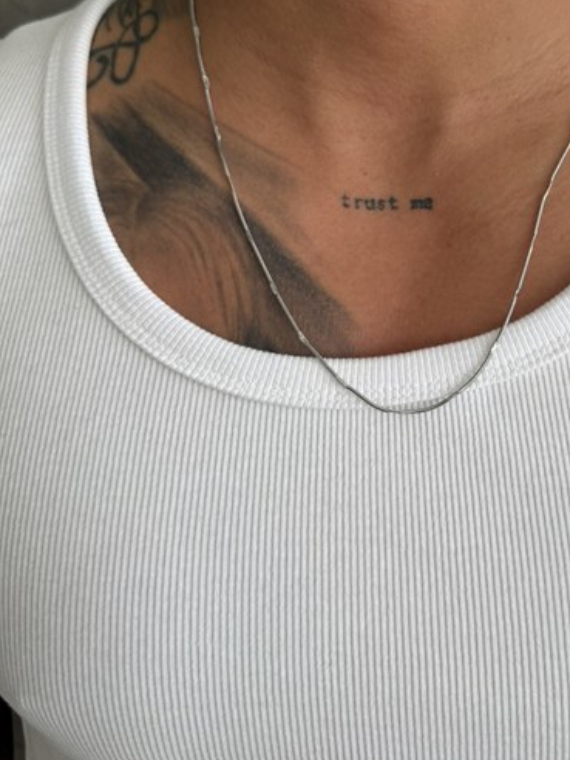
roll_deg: +1.3
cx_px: 412
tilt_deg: -13.5
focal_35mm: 39
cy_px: 263
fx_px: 856
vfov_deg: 47.2
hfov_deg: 36.1
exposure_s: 1/132
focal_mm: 6.76
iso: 50
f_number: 1.78
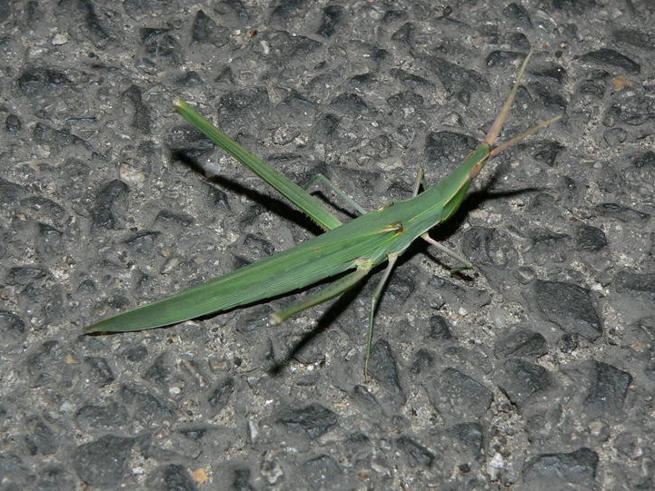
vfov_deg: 15.2
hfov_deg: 20.2
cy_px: 237
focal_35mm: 97
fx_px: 1836
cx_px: 328
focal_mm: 13.6
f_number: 4
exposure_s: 1/60
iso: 100
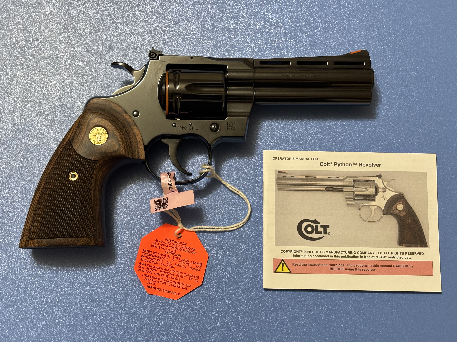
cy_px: 171
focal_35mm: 52
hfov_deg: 36.8
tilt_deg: -79.8
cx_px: 228
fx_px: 687
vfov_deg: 28.0
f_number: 1.6
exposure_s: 1/60
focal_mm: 5.96
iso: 125
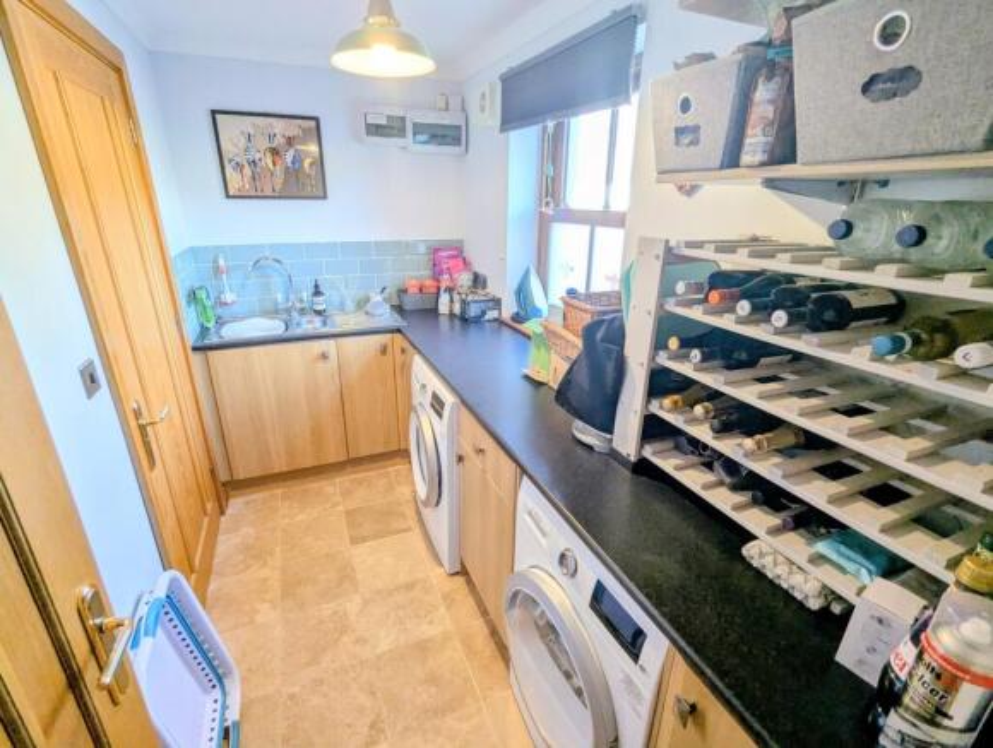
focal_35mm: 16
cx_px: 496
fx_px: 460
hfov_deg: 94.4
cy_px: 374
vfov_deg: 78.3
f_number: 2.2
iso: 107
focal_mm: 2.35
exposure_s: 1/40.1
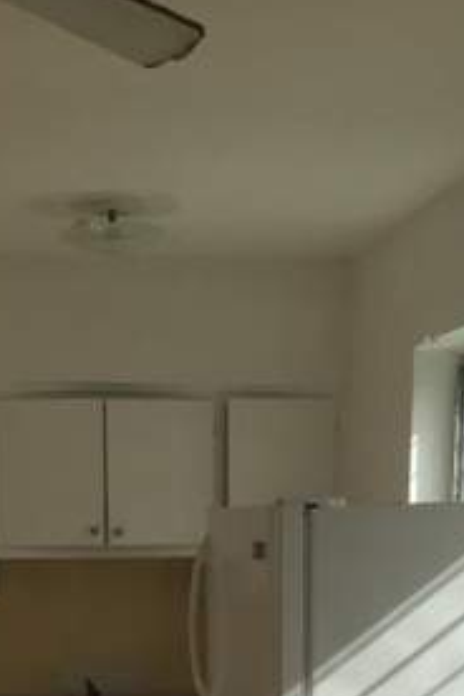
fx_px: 1353
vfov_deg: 26.5
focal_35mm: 70
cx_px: 131
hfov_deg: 19.4
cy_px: 774
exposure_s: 1/1041
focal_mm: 4.15
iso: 32
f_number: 2.2
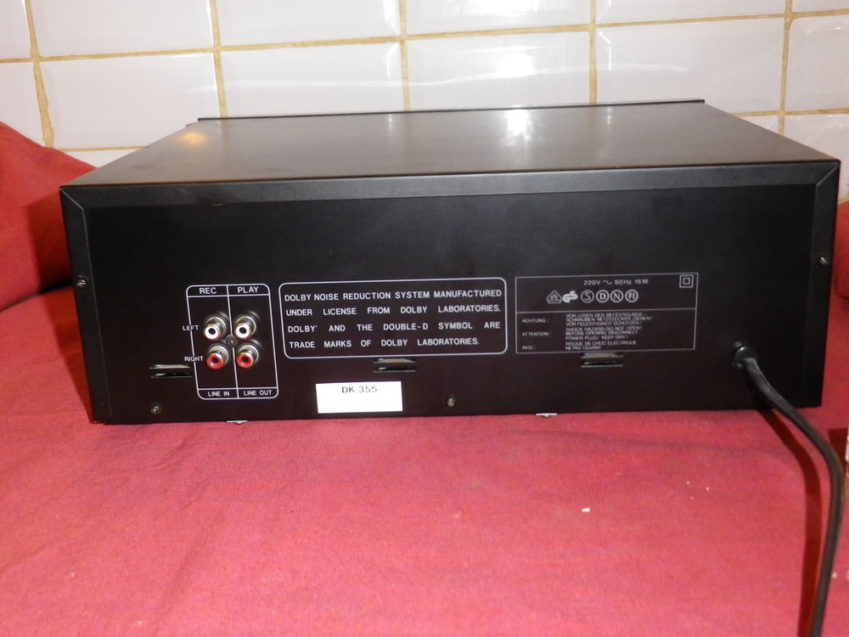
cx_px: 424
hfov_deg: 47.9
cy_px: 318
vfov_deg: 36.8
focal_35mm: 39
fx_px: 957
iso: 400
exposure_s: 1/50
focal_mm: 7
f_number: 4
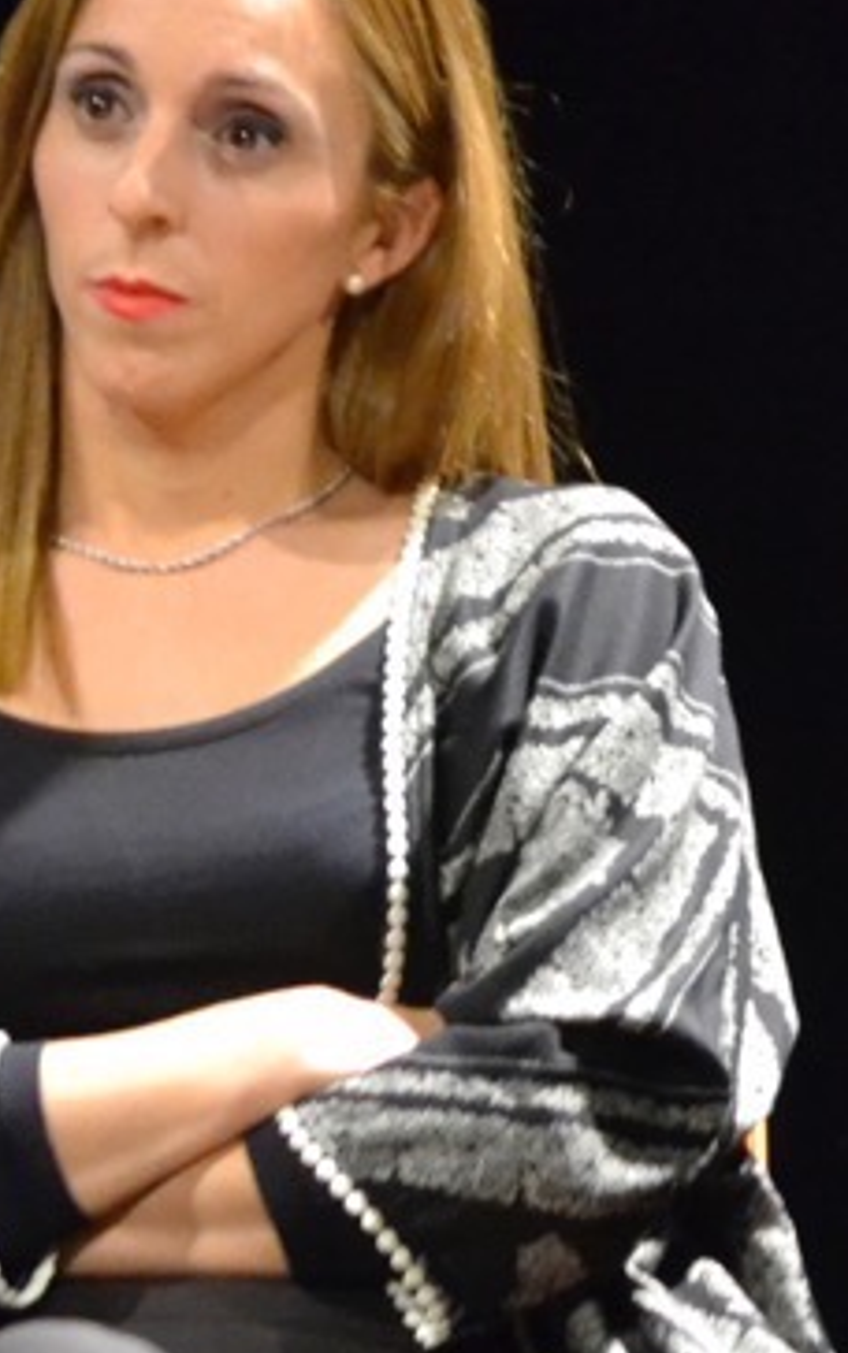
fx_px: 27874
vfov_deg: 2.8
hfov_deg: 1.7
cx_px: 1417
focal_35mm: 755
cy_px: 268
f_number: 5
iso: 3200
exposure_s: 1/40
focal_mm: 150
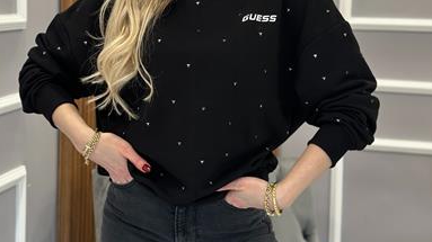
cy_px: 75
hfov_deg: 29.8
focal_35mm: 71
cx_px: 217
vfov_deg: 16.9
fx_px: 813
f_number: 1.78
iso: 160
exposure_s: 1/100
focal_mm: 6.86
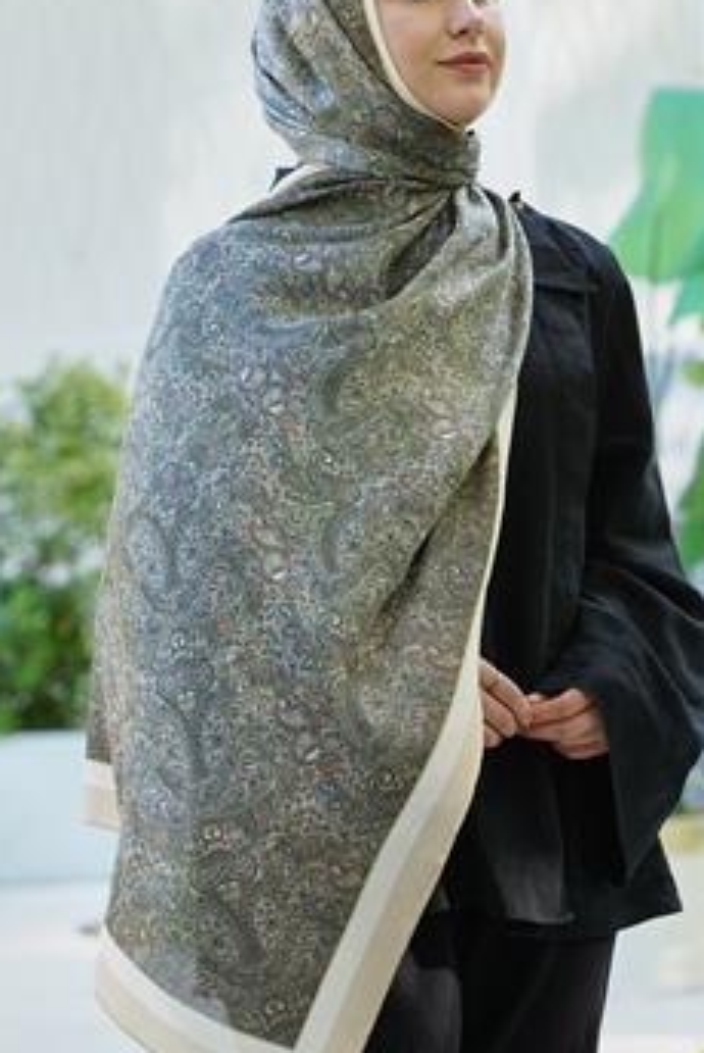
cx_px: 398
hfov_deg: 8.5
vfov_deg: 12.7
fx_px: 4742
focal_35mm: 162
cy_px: 447
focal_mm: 120
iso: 500
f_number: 5.6
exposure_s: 1/125
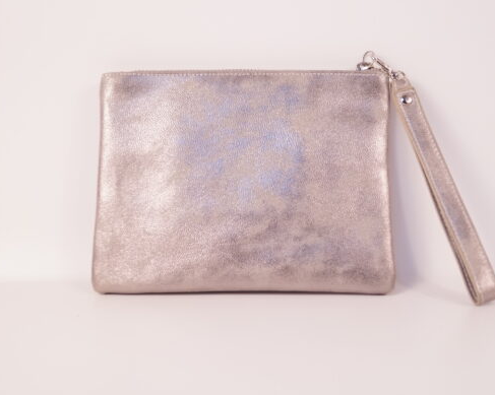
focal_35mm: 52
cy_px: 194
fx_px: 761
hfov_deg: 36.0
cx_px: 262
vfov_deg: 29.1
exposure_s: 1/400
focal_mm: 30
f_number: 4.5
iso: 800
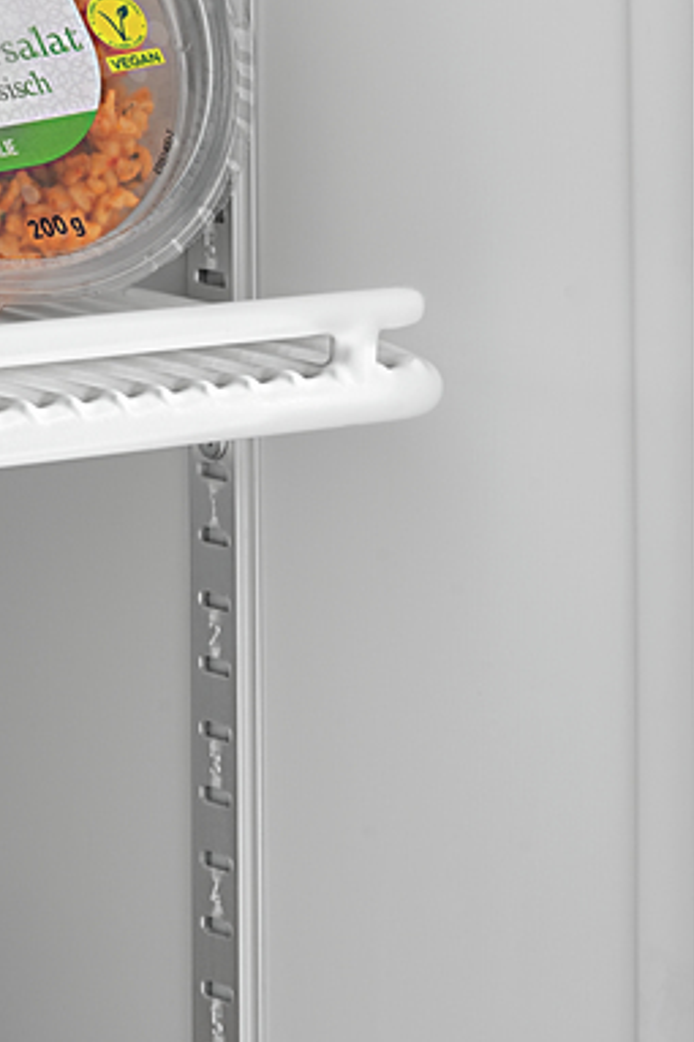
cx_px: -122
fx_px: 5991
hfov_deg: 6.6
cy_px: -566
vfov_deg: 9.6
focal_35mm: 207
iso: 64
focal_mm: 66
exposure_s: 4
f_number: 20
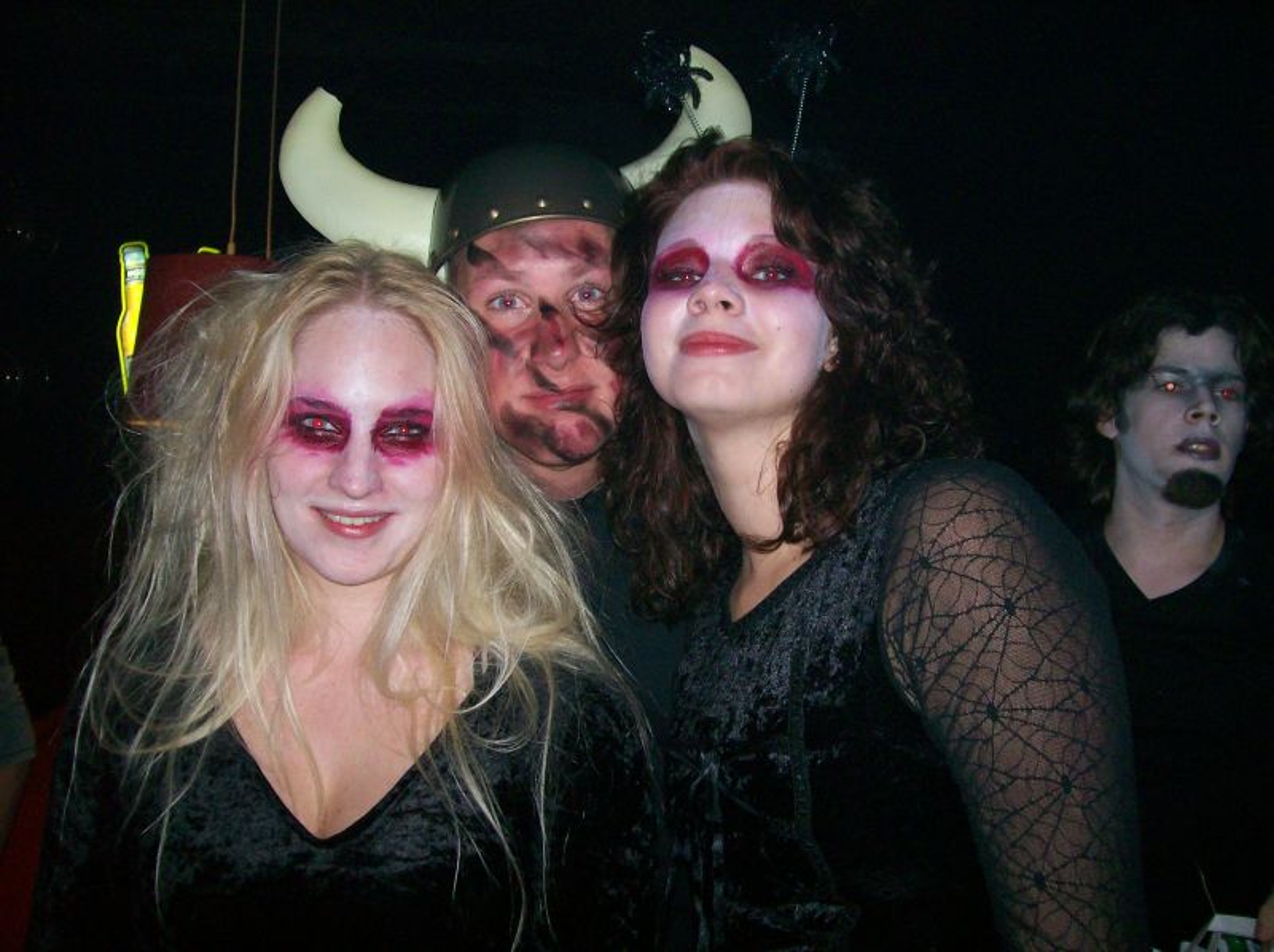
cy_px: 476
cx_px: 637
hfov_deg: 51.4
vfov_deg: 39.6
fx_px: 1323
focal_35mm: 36
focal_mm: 6
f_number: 2.7
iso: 140
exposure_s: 1/64
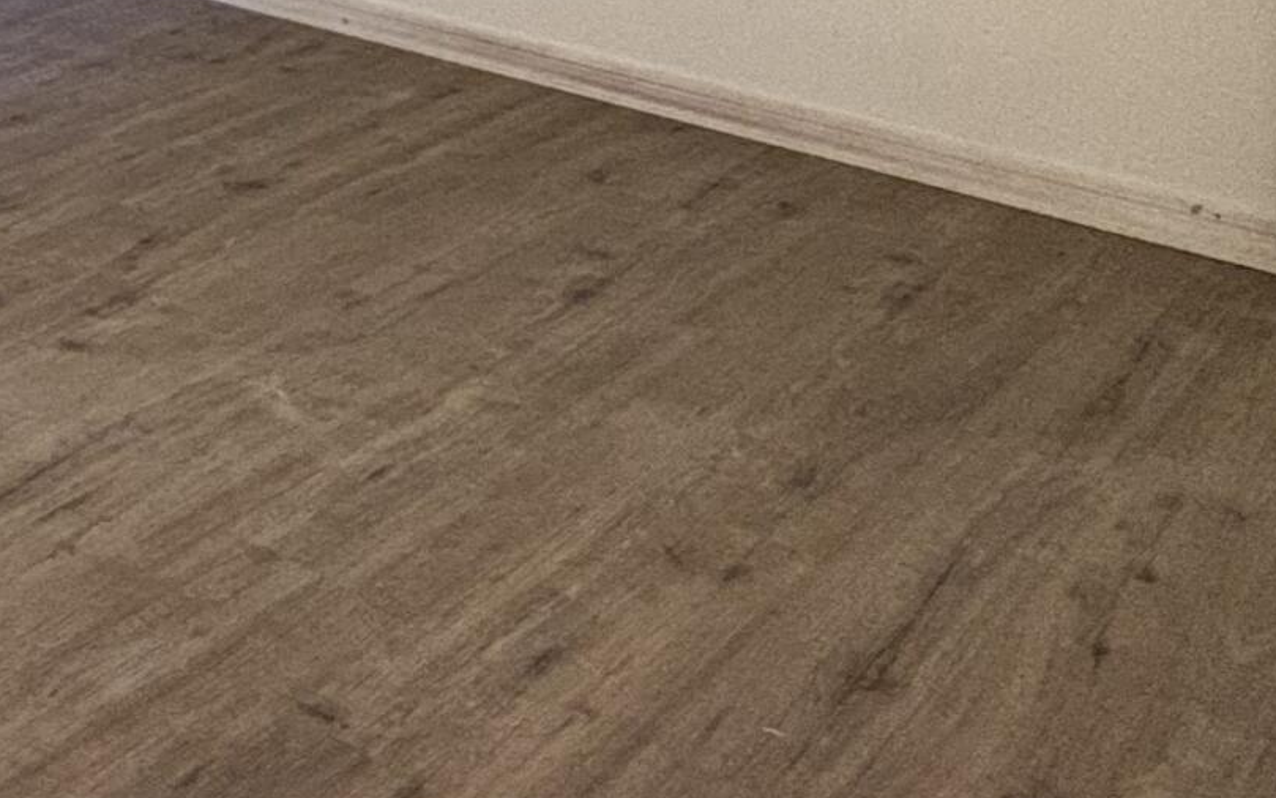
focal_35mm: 55
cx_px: -375
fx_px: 1913
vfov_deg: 19.8
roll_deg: +0.5
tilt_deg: -1.3
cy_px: -464
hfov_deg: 29.7
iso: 500
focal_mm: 2.22
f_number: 2.2
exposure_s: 1/60
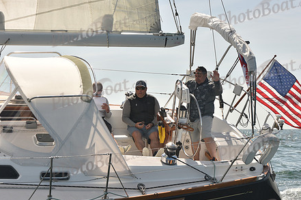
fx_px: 769
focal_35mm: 92
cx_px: 183
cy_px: 118
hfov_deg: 22.1
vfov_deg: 14.9
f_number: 6.3
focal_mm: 70
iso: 250
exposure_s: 1/640
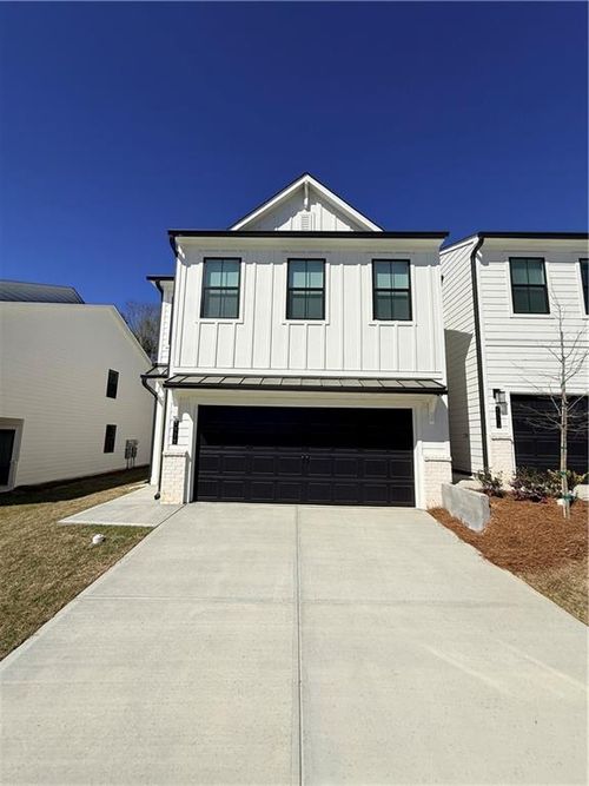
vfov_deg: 102.1
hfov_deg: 85.7
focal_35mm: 14
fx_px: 318
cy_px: 393
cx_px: 294
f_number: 2.2
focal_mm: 2.22
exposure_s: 1/6173
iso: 50
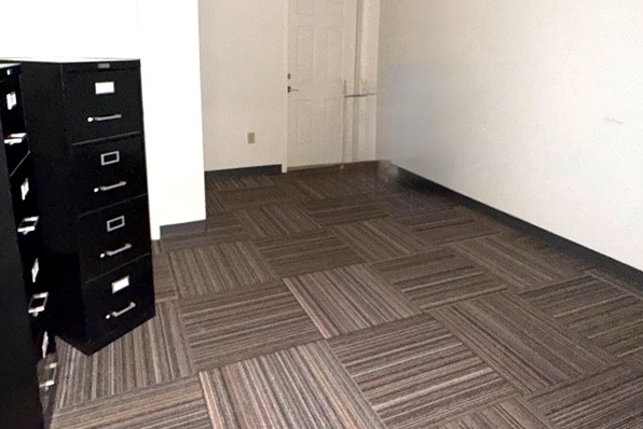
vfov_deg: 50.4
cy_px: 142
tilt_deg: -11.8
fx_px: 447
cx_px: 297
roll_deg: -0.8
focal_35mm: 25
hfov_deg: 71.4
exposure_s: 1/16
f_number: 2.2
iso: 500
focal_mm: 2.22
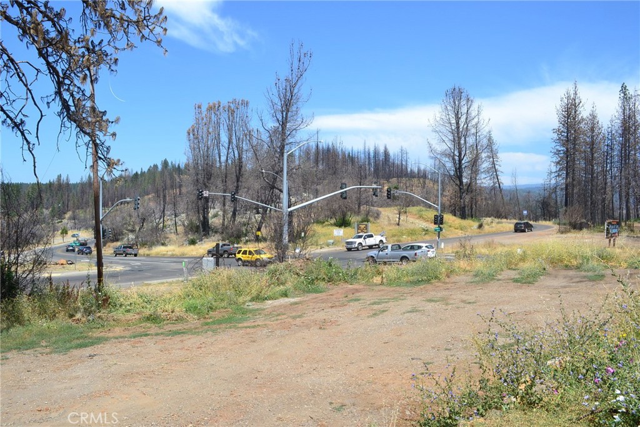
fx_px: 533
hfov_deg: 61.9
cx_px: 320
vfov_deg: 43.6
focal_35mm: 30
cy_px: 214
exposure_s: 1/500
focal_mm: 20
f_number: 11
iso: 400
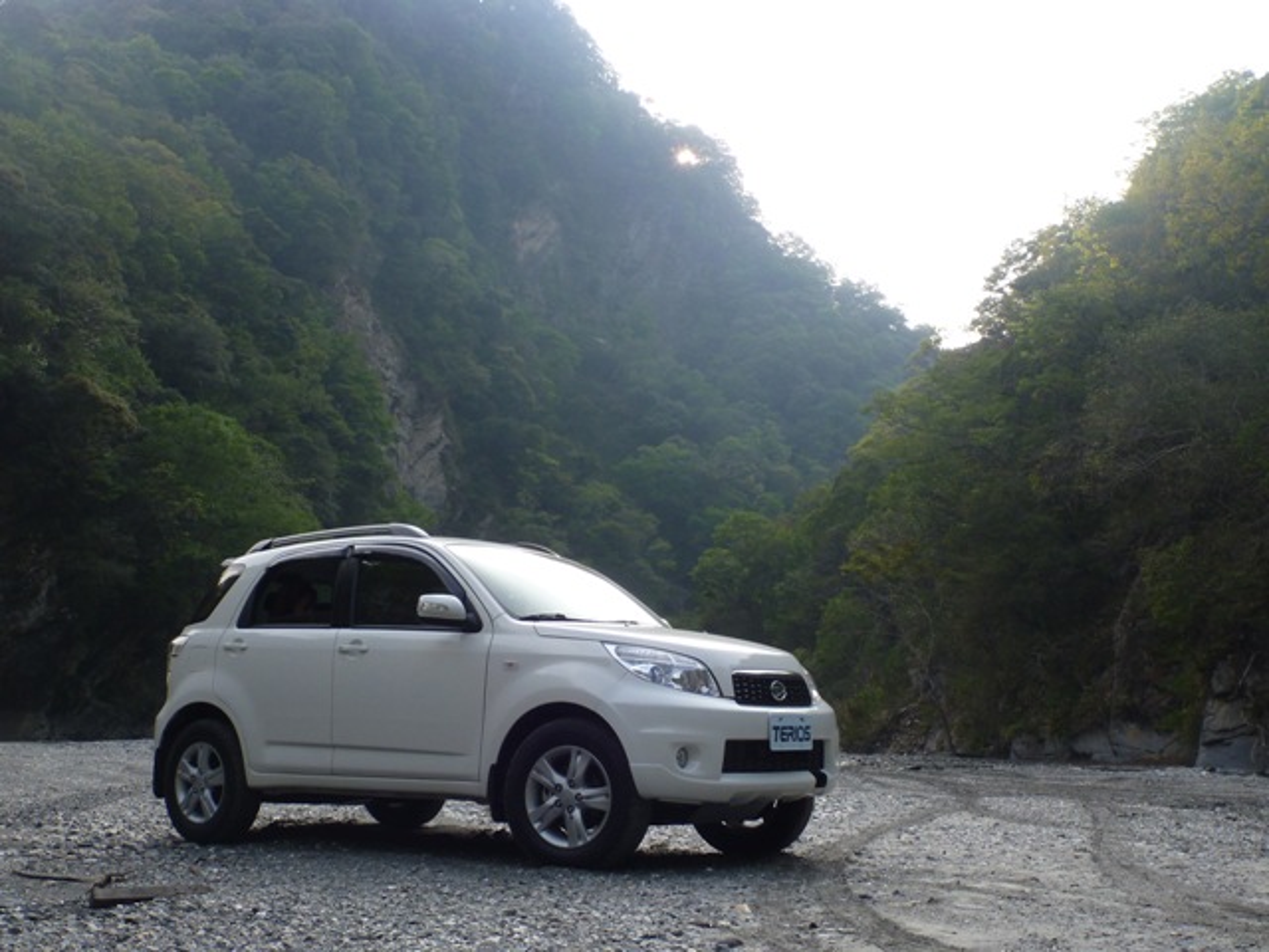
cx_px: 634
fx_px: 1393
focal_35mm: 38
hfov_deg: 49.0
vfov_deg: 37.7
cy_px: 476
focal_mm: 6.8
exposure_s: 1/200
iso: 100
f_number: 4
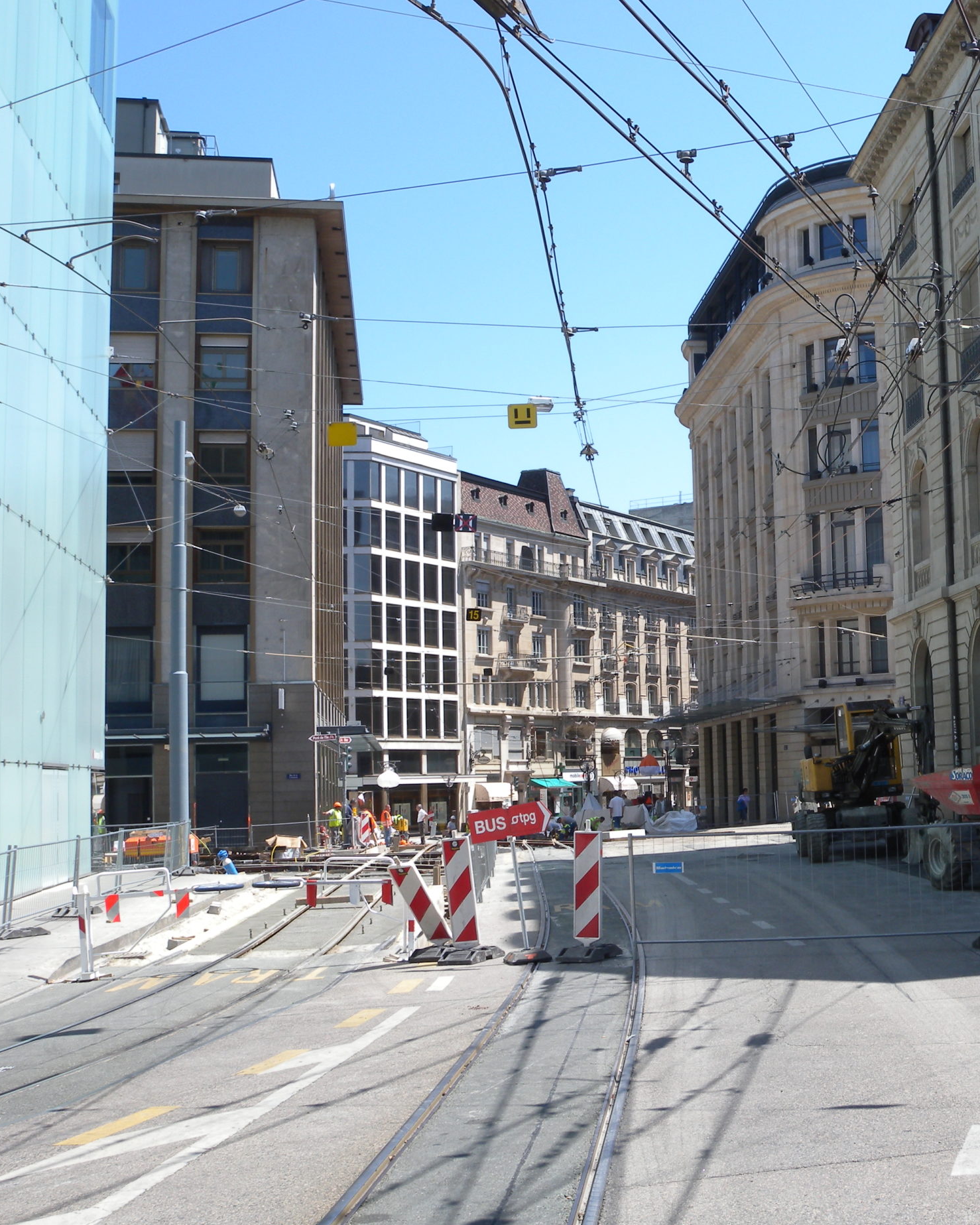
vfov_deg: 40.3
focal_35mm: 46
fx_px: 1667
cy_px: 600
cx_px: 831
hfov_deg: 31.6
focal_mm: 7.3
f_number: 5.6
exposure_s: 1/201
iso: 64
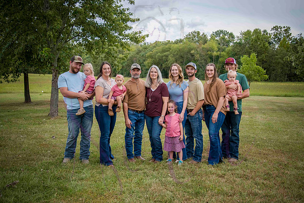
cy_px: 102
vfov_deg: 35.1
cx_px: 152
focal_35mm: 38
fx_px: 321
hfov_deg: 50.7
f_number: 5.6
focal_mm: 38
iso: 400
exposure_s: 1/500
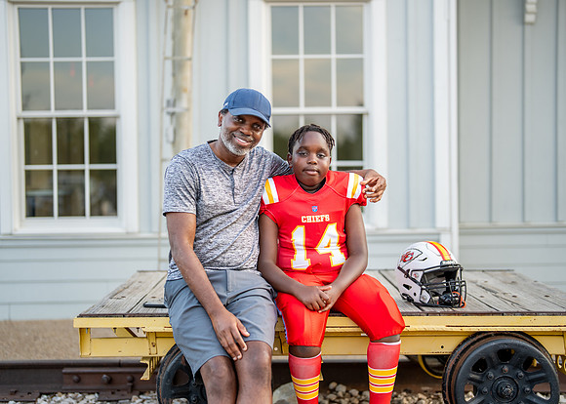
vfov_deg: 25.8
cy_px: 196
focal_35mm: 55
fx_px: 881
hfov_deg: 35.6
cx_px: 284
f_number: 1.2
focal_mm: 50
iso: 200
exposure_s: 1/640
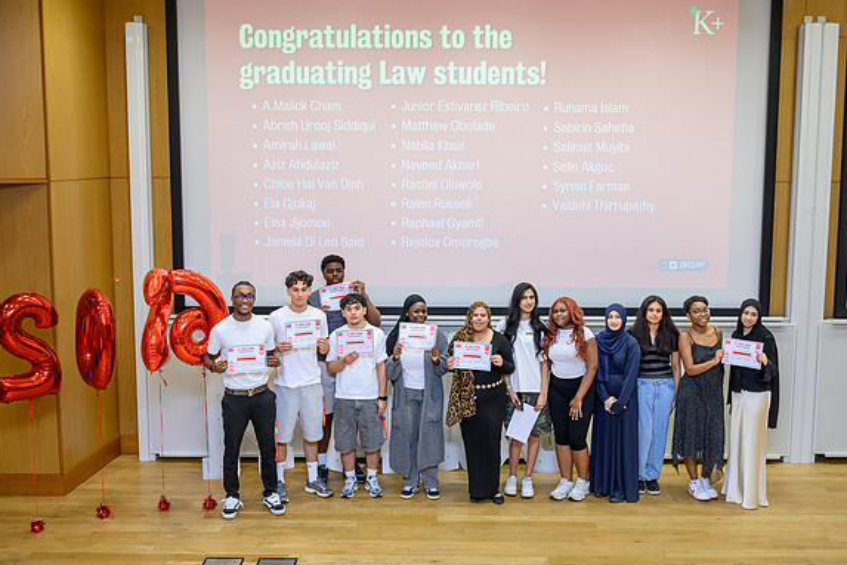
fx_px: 941
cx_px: 424
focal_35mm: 40
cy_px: 280
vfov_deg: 33.4
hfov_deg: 48.5
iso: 1250
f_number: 2.8
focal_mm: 39
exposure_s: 1/200
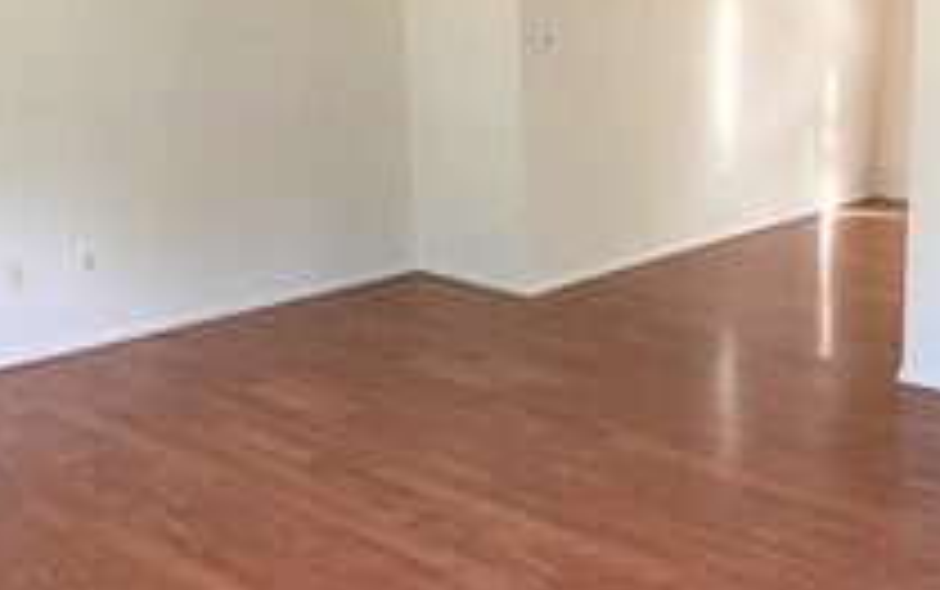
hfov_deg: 43.9
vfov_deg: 29.2
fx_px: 1128
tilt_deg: -12.7
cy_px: 243
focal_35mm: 44
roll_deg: -0.2
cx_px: 695
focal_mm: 1.57
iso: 160
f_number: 1.8
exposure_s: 1/99
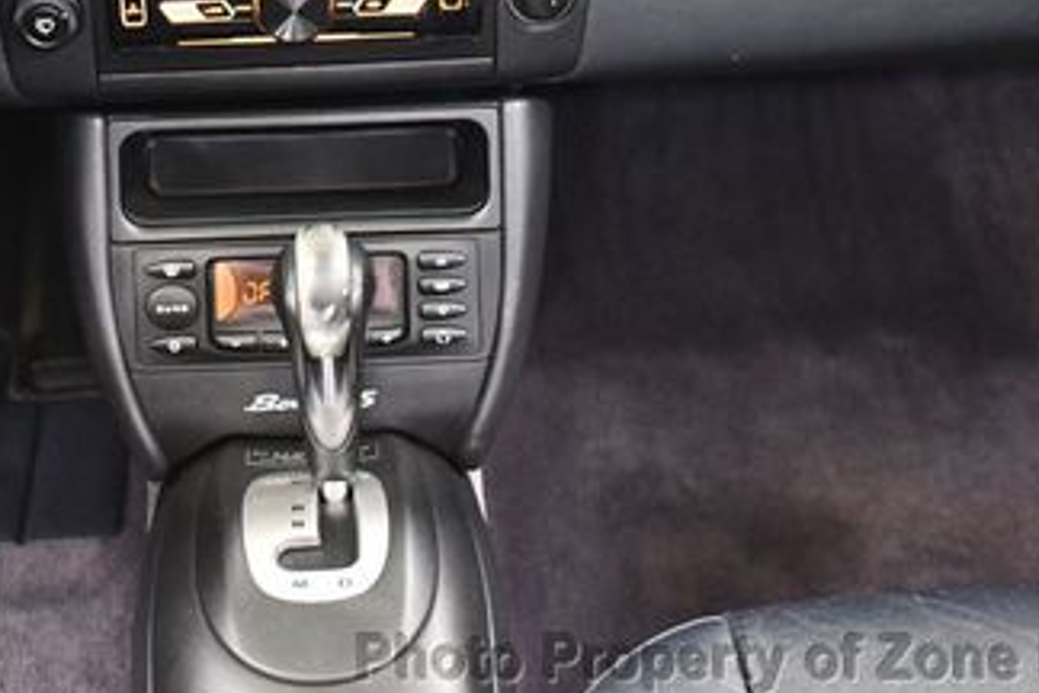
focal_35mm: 77
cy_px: 35
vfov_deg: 17.4
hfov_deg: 26.1
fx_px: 2222
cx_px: 317
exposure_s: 1/60
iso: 6400
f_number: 4
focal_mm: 26
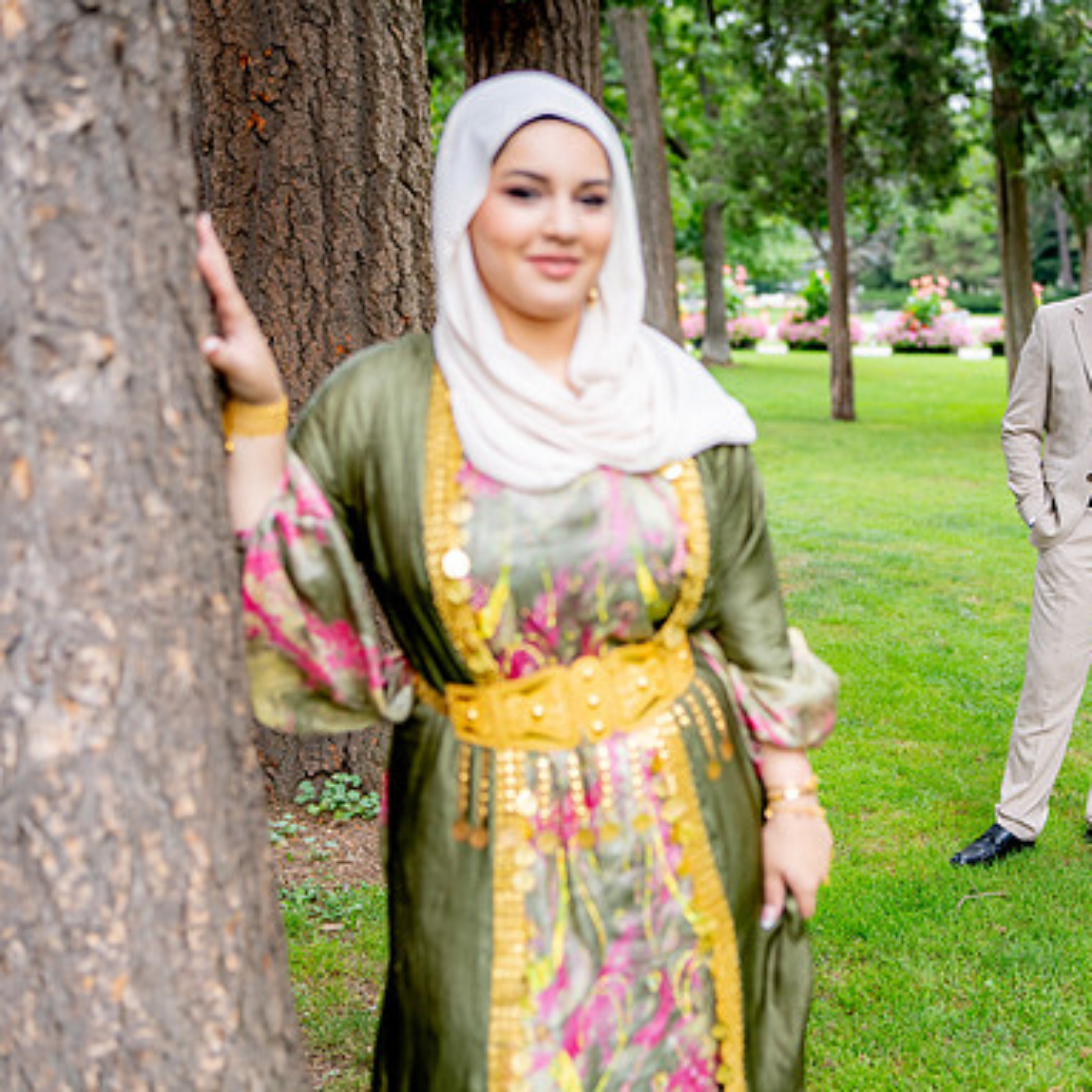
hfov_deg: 37.1
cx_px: 730
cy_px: 543
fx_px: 1606
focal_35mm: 45
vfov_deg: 37.6
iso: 200
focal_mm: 35
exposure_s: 1/1000
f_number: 2
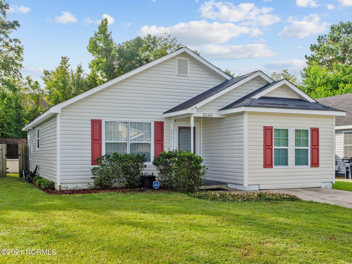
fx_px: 427
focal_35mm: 42
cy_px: 132
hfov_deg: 44.8
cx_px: 176
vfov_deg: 34.3
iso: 200
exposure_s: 1/250
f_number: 5.6
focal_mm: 21
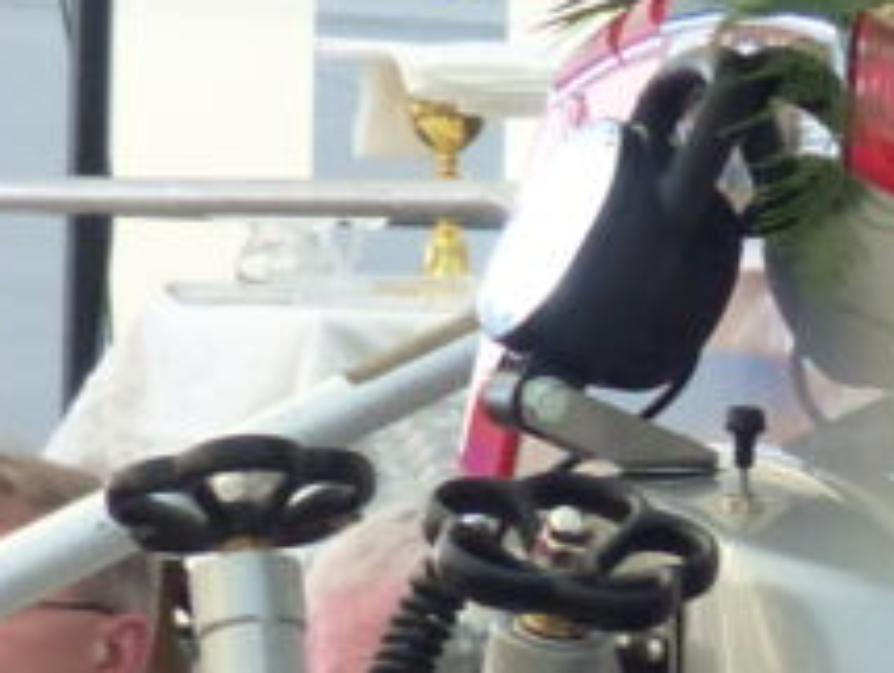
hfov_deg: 6.3
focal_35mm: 314
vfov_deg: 4.7
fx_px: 8119
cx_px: 1115
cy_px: 957
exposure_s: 1/60
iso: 400
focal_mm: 10.1
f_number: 2.8
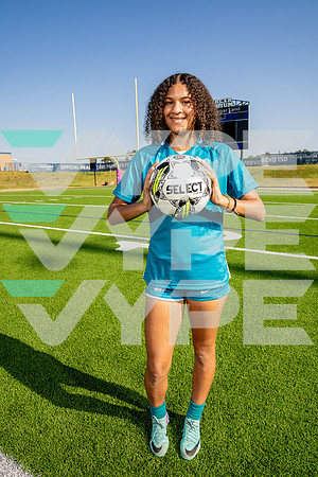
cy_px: 238
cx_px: 159
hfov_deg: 53.1
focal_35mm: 24
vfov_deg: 73.7
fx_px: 318
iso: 50
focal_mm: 24
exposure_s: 1/125
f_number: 7.1
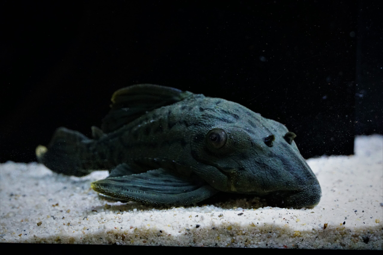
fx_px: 1053
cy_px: 128
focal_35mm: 99
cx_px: 192
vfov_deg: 13.8
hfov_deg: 20.6
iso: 8000
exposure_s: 1/200
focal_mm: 66
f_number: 5.6
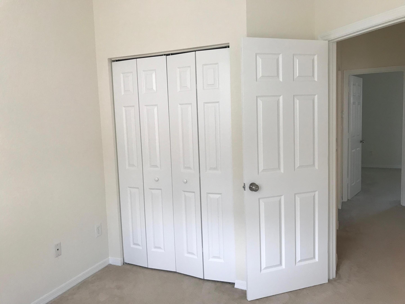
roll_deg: +2.2
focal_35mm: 28
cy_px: 152
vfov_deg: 49.7
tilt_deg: -5.1
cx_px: 202
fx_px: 328
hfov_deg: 63.4
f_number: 1.8
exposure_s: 1/40
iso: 25
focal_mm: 3.99
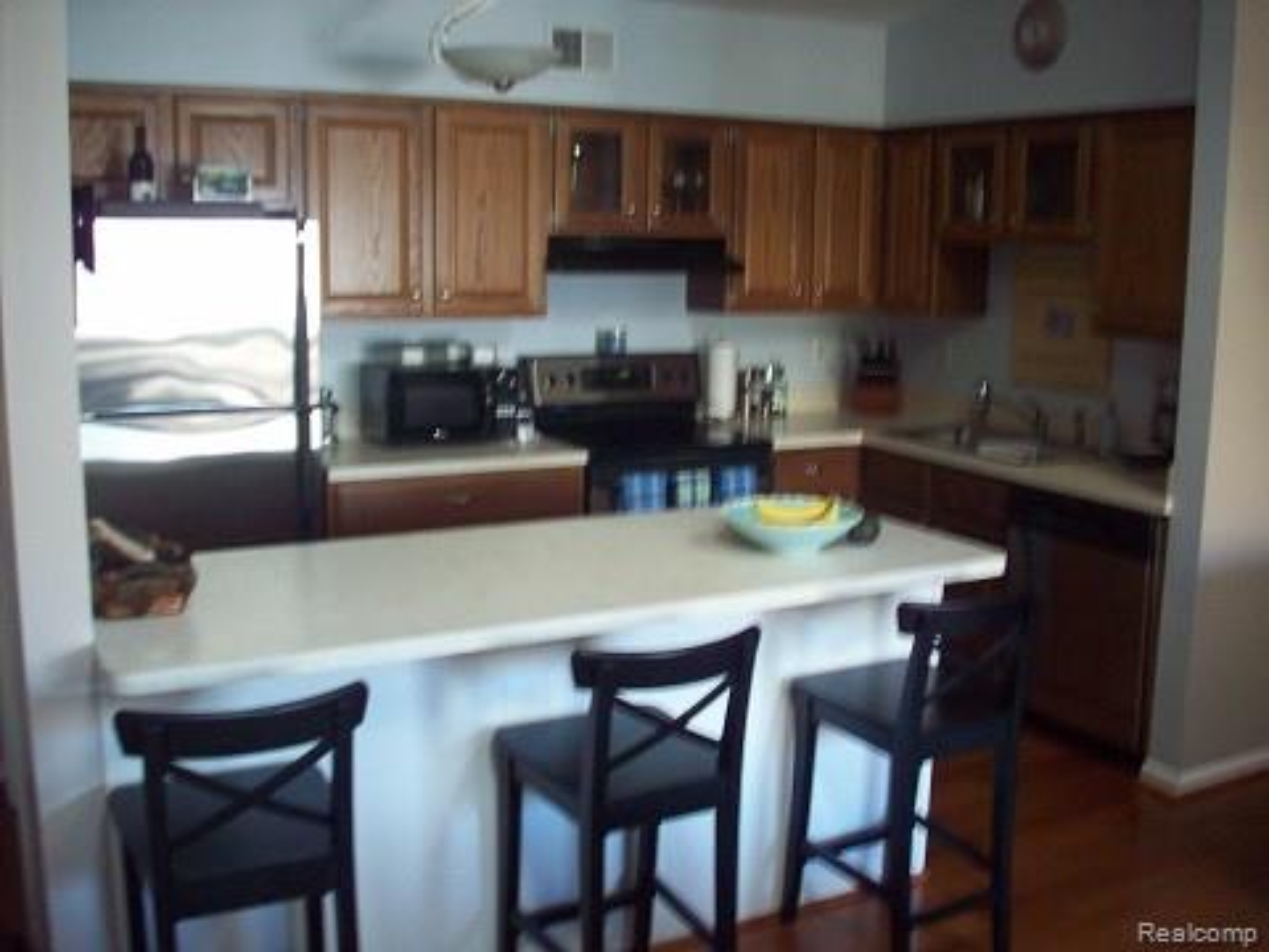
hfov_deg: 50.1
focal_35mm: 37
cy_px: 476
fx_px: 1356
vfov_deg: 38.7
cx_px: 634
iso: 160
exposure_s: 1/12.9
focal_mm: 6.2
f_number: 2.8
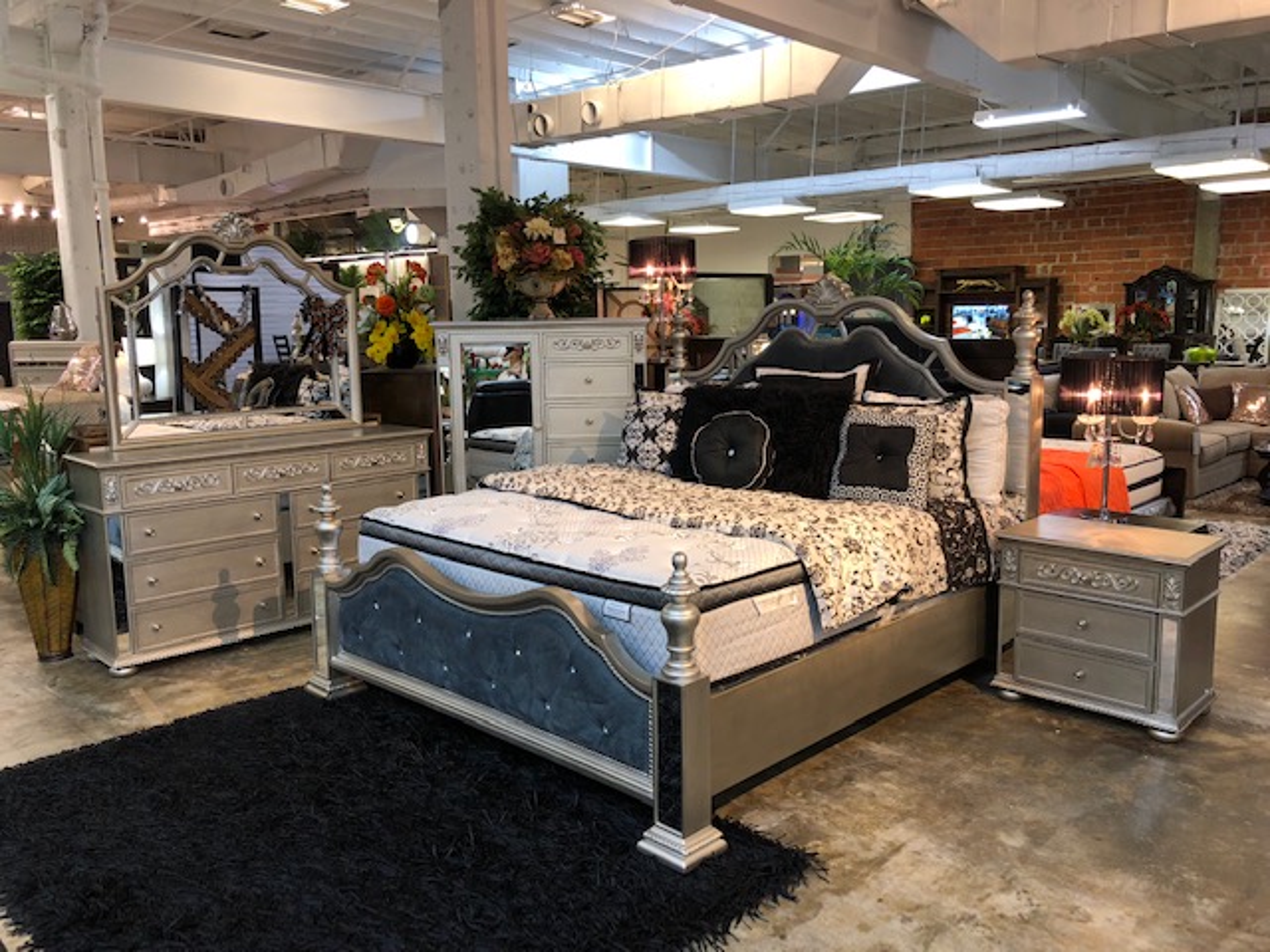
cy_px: 476
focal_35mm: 28
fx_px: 1027
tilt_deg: -9.8
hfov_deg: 63.4
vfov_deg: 49.7
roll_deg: +0.6
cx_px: 635
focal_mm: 3.99
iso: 40
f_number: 1.8
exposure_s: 1/15
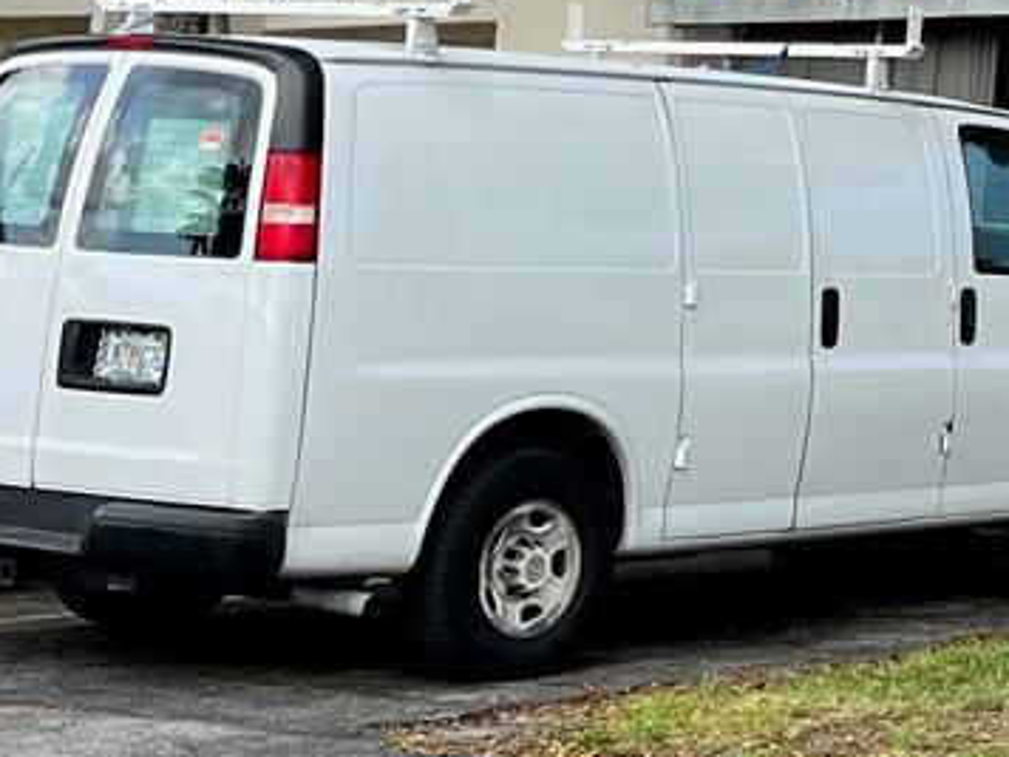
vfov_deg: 12.3
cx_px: 1650
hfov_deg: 15.2
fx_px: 3410
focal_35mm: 117
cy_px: -198
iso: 50
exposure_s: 1/974
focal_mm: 5.7
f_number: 1.5
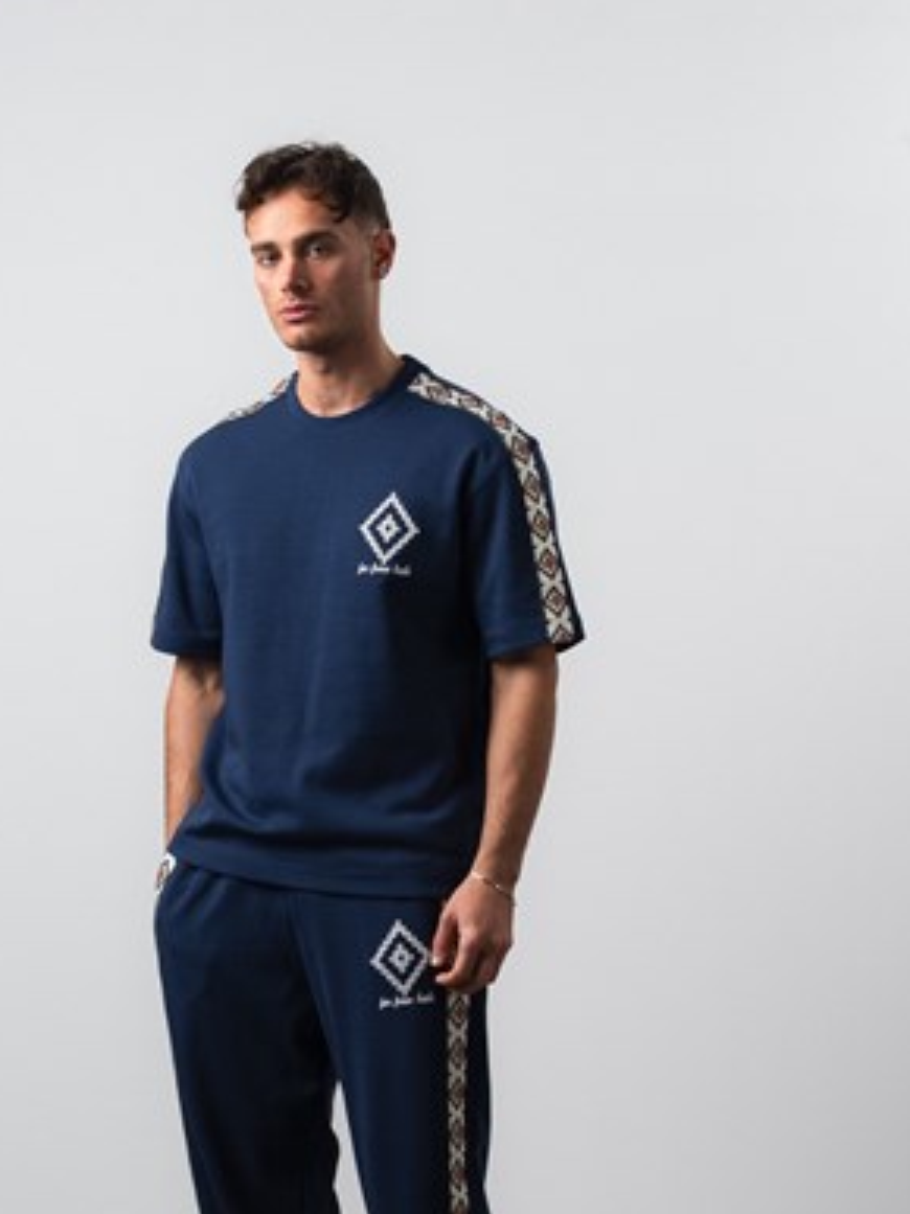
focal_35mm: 101
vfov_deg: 19.4
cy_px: 756
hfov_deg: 14.6
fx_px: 3538
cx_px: 380
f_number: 10
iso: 100
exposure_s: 1/125
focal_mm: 67.6
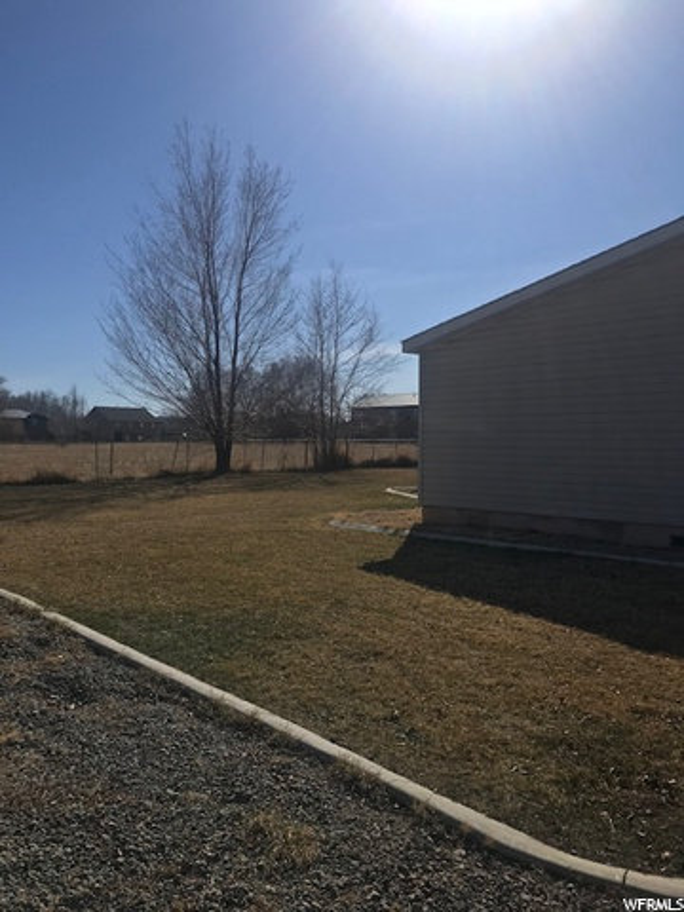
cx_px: 342
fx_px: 738
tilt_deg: -0.6
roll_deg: +0.8
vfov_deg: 63.4
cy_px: 456
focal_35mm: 28
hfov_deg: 49.7
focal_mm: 3.99
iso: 25
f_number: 1.8
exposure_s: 1/5650
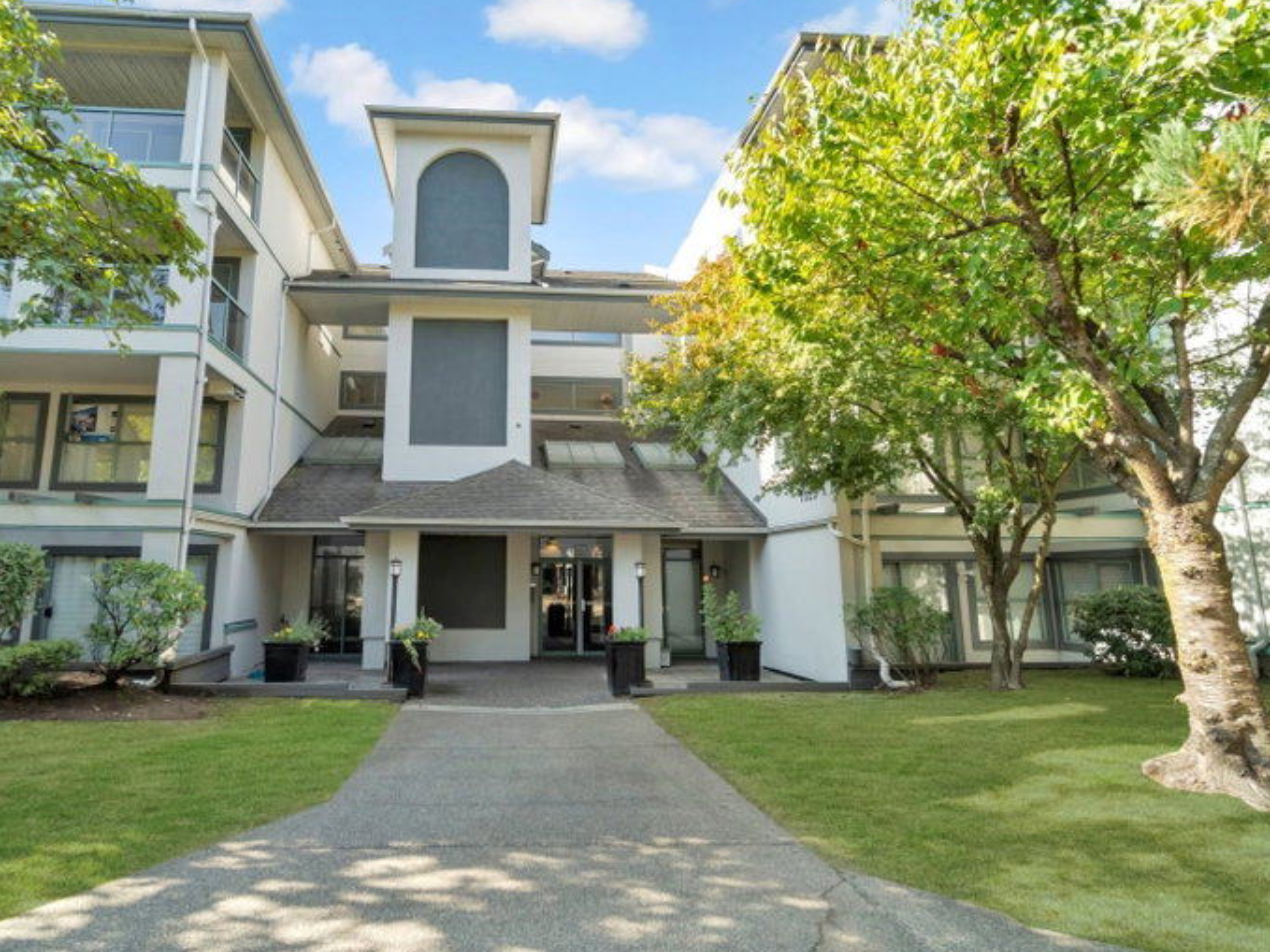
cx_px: 537
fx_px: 624
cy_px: 474
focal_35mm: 17
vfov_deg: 74.7
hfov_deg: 90.3
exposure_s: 1/125
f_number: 8
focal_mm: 10
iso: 400
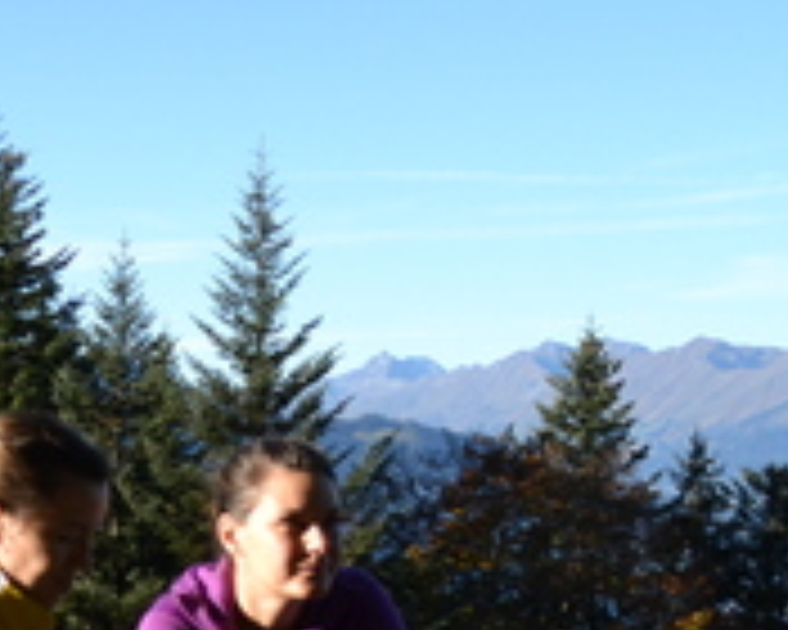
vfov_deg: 14.1
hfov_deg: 16.6
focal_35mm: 109
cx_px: -259
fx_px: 2542
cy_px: 394
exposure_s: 1/1250
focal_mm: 18
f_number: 5
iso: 400
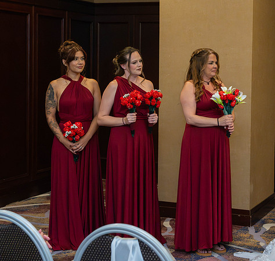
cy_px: 81
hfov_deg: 25.8
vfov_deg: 24.8
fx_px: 590
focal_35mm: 67
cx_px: 218
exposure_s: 1/250
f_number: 4
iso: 2500
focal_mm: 28.5
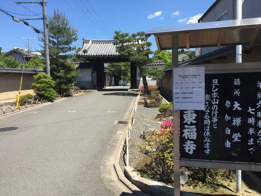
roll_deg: +0.6
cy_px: 98
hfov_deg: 61.7
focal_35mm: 29
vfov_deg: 48.2
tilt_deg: -3.4
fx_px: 219
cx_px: 130
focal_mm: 4.15
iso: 32
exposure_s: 1/1236
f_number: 2.2
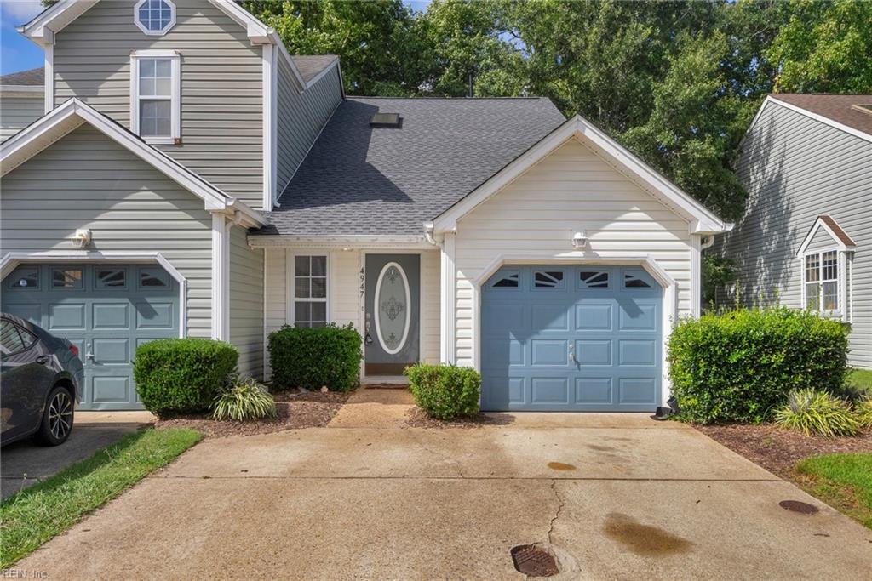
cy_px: 290
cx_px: 436
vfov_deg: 45.0
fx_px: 702
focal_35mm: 29
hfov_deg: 63.7
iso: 640
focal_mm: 29
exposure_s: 1/1250
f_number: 8
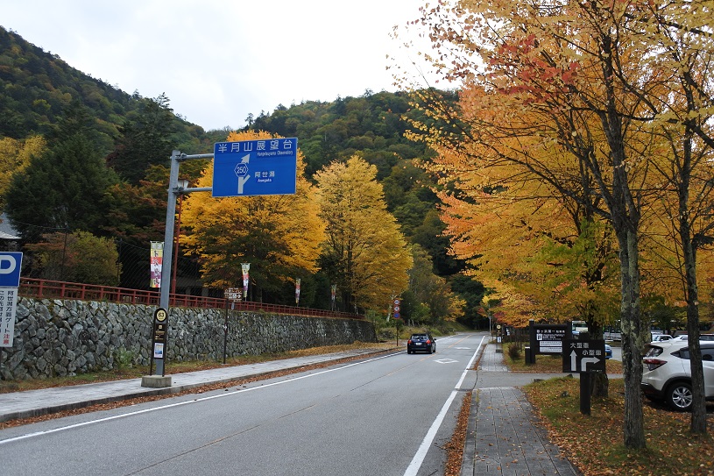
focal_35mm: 27
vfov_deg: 47.9
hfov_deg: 67.4
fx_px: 535
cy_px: 238
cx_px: 357
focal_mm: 10
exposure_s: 1/800
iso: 160
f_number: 3.5
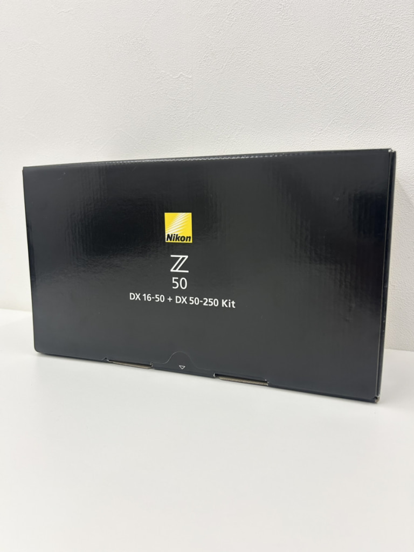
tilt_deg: -9.5
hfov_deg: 53.1
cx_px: 207
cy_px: 276
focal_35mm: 26
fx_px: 415
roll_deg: -0.8
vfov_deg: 67.3
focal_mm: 5.7
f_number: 1.5
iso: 64
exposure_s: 1/100
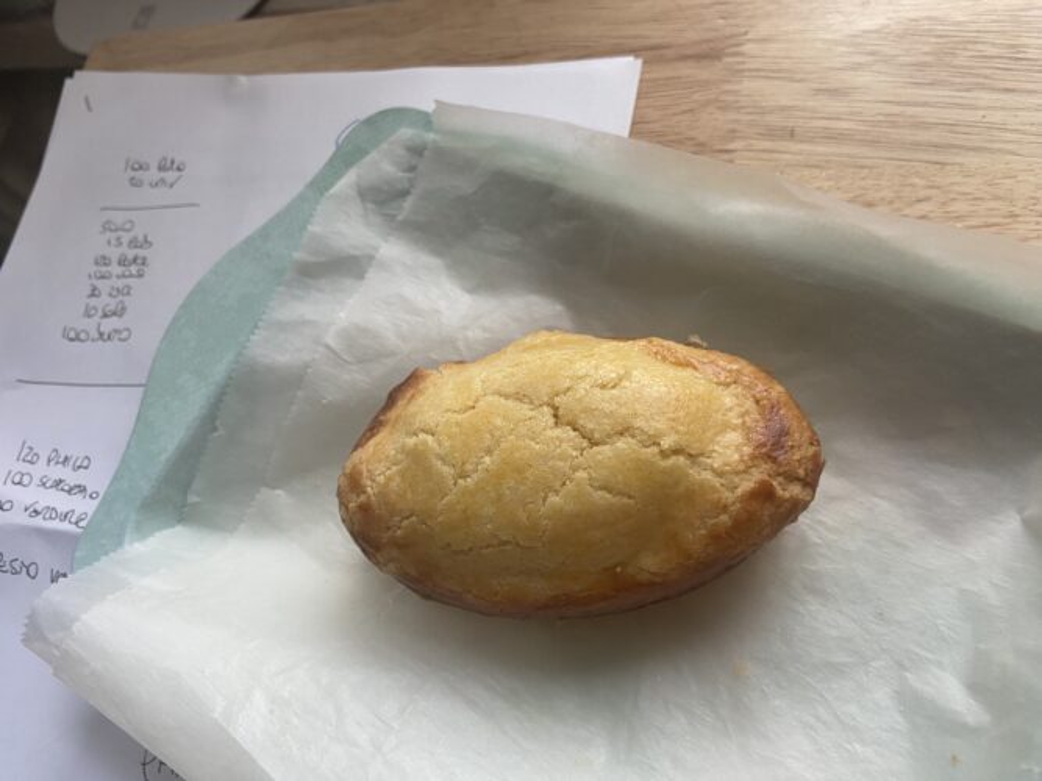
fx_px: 783
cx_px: 521
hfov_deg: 67.3
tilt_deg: -62.9
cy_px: 390
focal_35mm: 26
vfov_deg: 53.0
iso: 125
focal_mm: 4.25
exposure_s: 1/61
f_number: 1.8
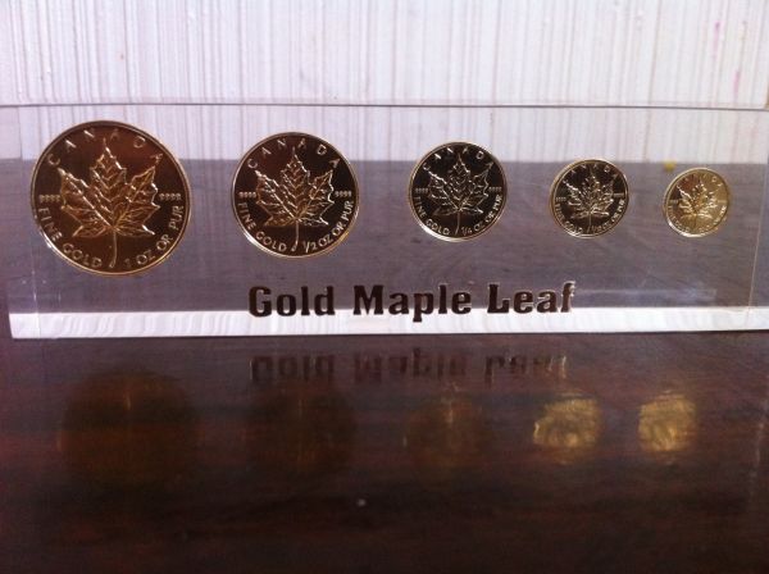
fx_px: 776
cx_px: 384
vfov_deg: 40.6
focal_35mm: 35
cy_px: 287
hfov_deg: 52.7
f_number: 2.8
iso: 250
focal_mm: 3.85
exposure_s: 1/15
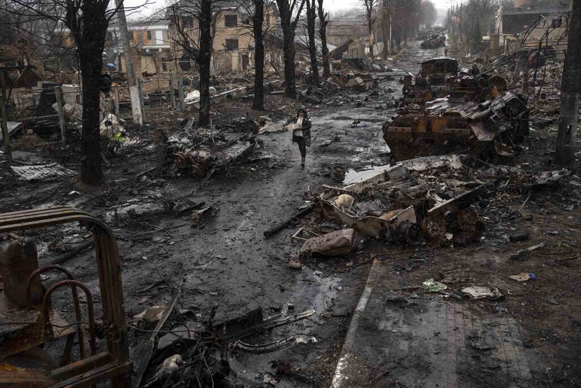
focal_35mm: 35
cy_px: 194
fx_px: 565
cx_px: 290
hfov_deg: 54.4
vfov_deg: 37.9
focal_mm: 35
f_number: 9
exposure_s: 1/250
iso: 320
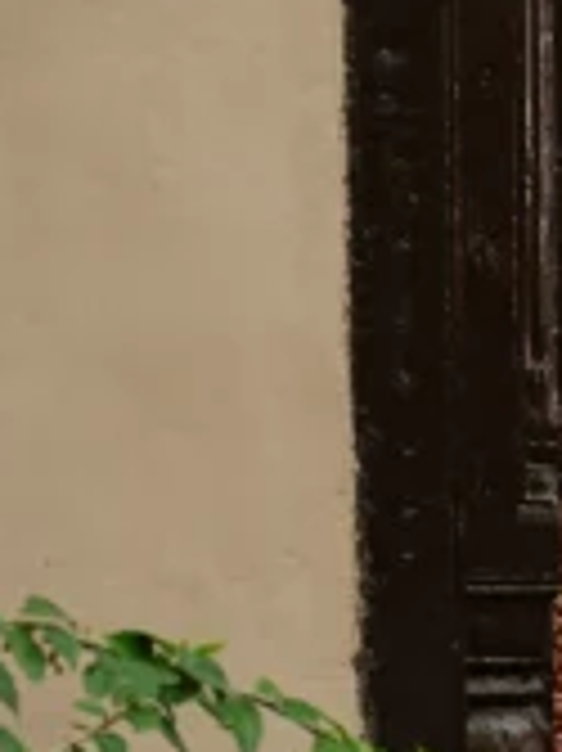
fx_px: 4162
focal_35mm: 192
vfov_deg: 10.2
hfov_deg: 7.3
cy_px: 847
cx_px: 1254
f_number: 2.8
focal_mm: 37
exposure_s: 1/500
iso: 250
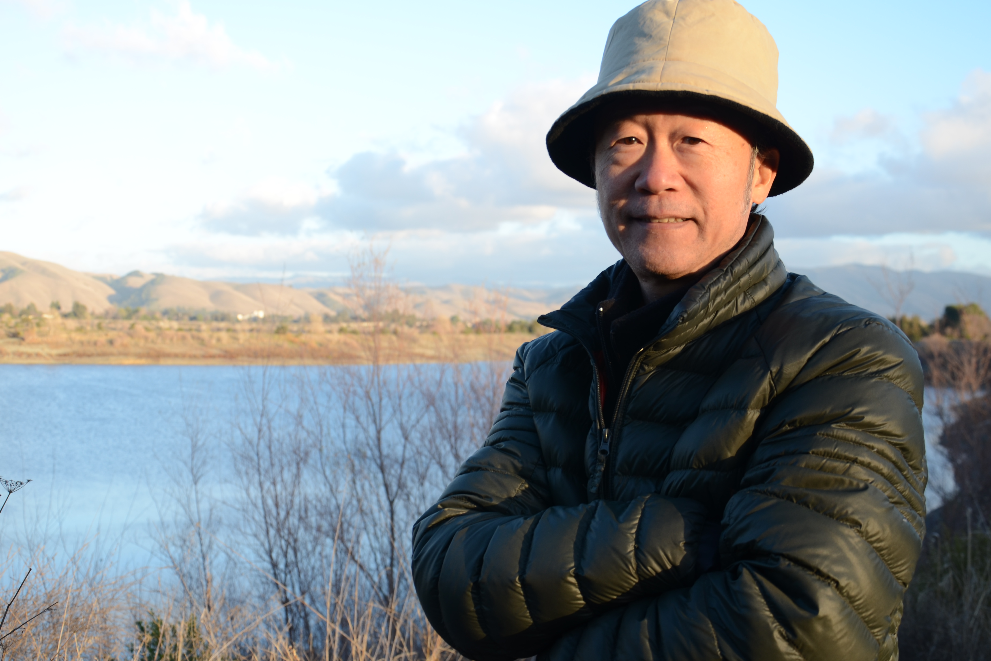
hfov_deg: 39.6
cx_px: 459
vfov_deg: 27.0
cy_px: 296
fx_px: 1376
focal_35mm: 50
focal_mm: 30
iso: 100
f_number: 5
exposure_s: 1/100
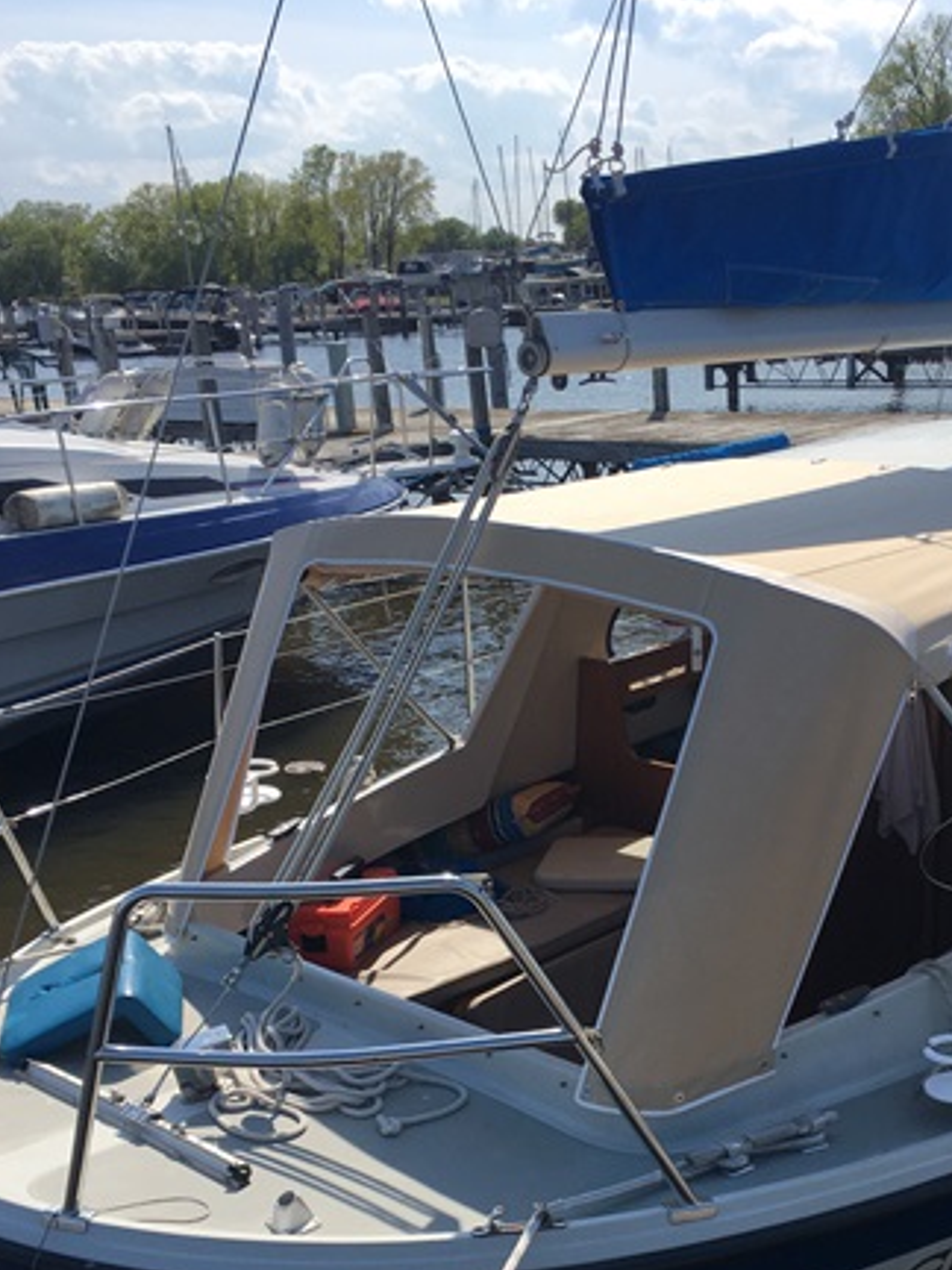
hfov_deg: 33.3
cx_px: 635
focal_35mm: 43
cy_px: 888
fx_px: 1577
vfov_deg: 43.0
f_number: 2.2
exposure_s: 1/2198
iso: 25
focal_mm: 4.15
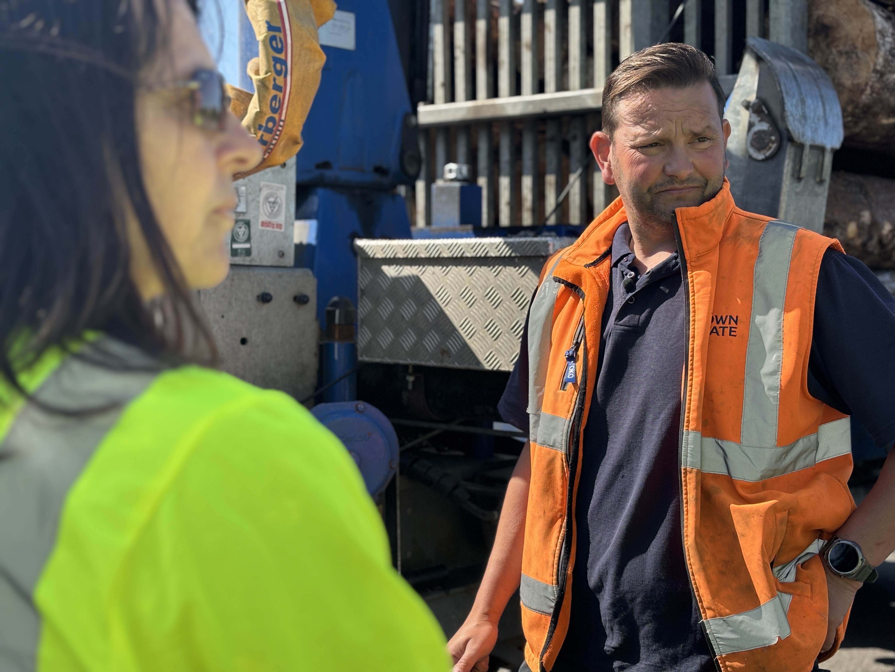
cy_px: 336
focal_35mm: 52
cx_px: 448
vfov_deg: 28.0
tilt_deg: +0.5
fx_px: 1344
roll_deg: -1.5
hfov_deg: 36.8
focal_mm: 5.96
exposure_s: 1/1080
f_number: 1.6
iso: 32
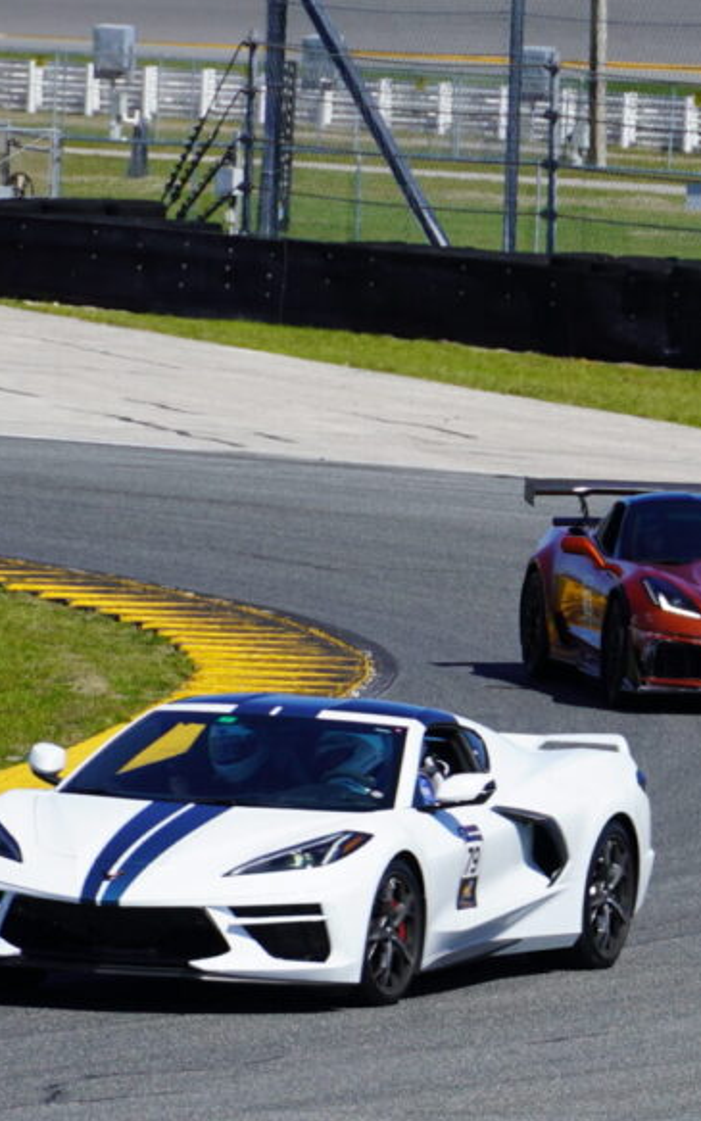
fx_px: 12665
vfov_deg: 5.1
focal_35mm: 414
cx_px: 761
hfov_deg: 3.2
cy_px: 691
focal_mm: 103
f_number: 5.6
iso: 100
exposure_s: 1/640
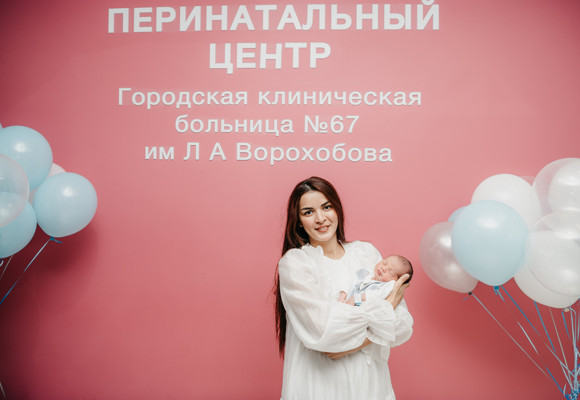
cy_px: 200
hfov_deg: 66.9
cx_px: 301
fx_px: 439
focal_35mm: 27
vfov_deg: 49.0
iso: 200
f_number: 4
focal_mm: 26
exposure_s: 1/160
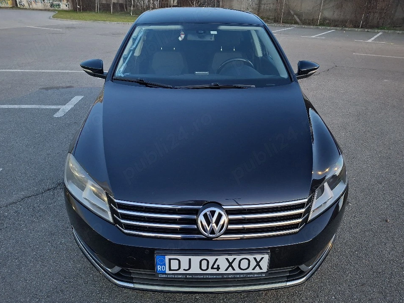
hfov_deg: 71.6
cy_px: 150
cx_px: 195
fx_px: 280
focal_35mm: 24
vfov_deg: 56.8
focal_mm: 5.54
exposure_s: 1/24
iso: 800
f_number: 1.8
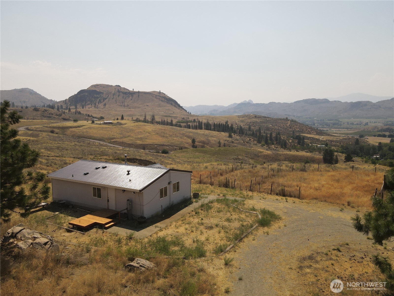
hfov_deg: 71.6
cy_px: 148
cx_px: 197
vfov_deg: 56.8
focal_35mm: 24
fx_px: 273
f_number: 2.8
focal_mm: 4.5
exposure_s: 1/1250
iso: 100
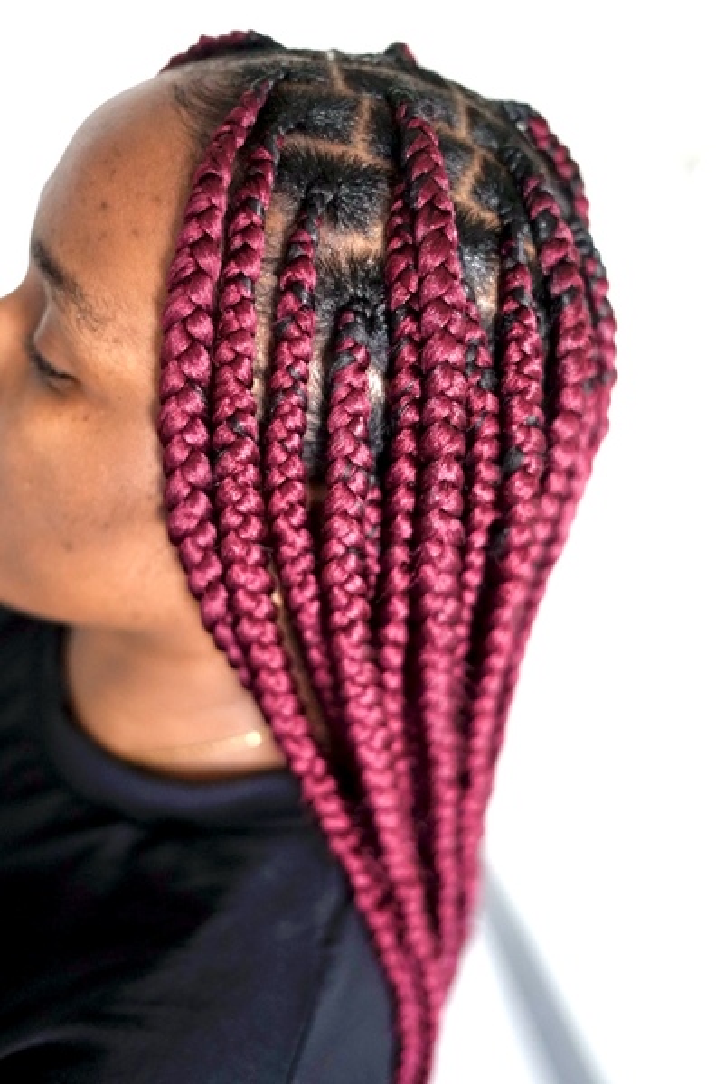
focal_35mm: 50
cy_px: 542
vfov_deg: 39.6
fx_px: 1508
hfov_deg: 27.0
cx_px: 362
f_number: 2
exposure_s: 1/160
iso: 3200
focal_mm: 50
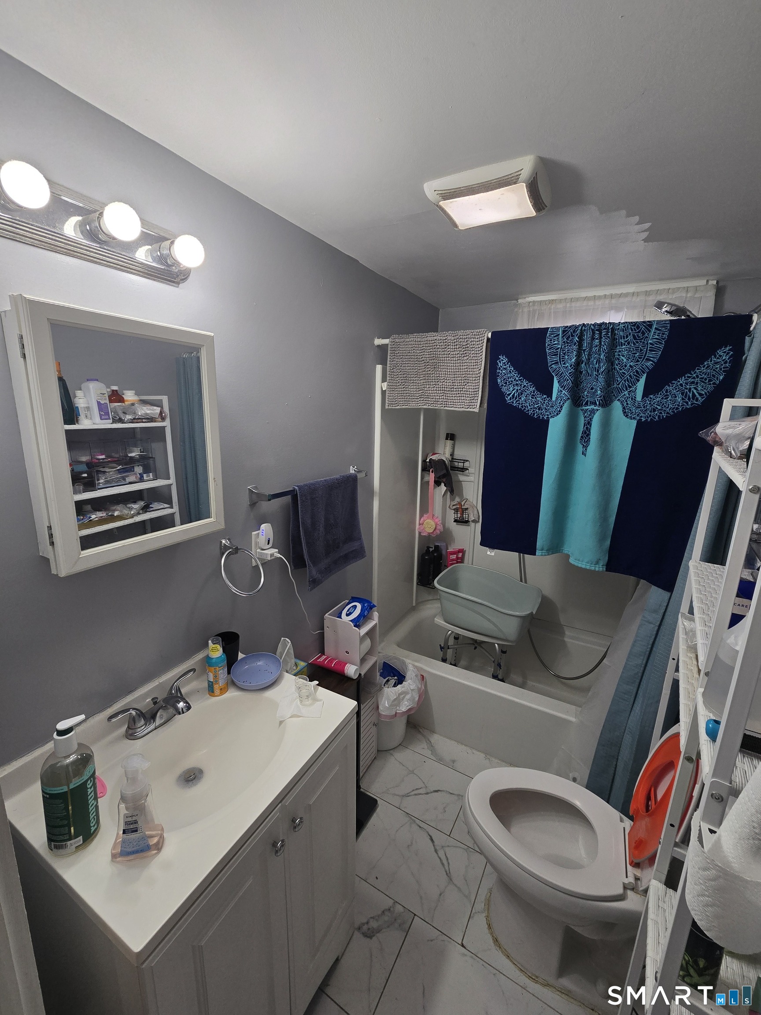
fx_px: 381
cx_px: 380
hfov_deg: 89.9
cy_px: 508
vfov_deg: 106.2
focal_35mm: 13
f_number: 2.2
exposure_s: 1/60
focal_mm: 2.2
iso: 50
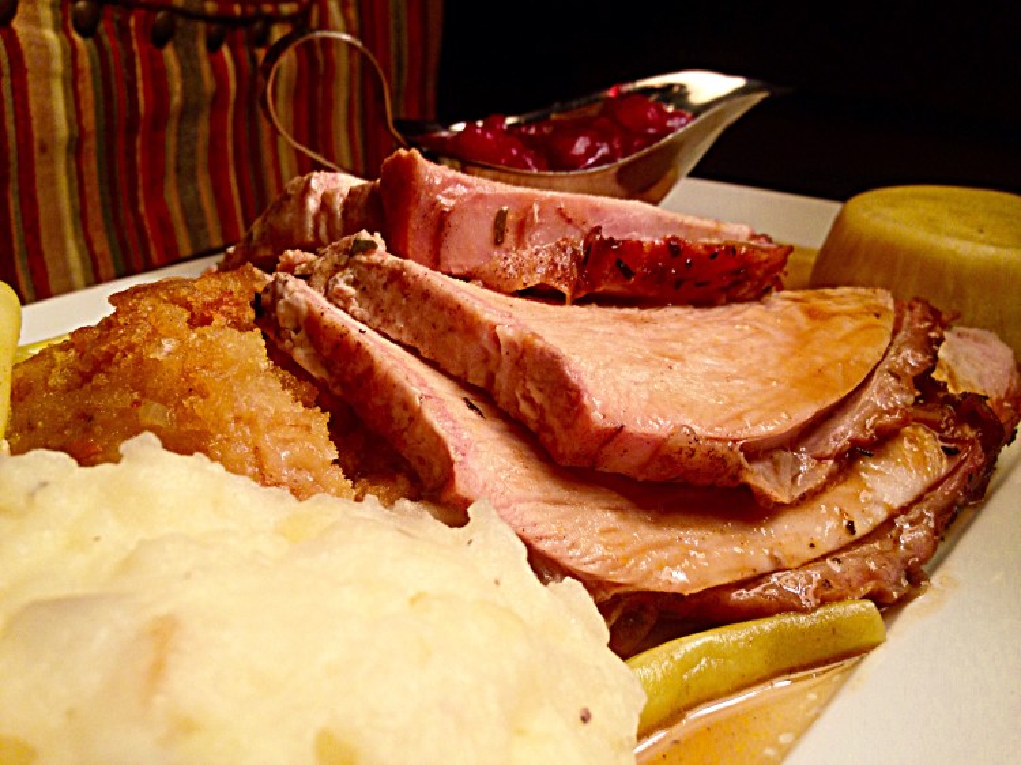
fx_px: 973
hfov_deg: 55.4
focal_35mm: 33
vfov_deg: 42.9
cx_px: 510
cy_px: 382
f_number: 2.4
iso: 100
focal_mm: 4.12
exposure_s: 1/20
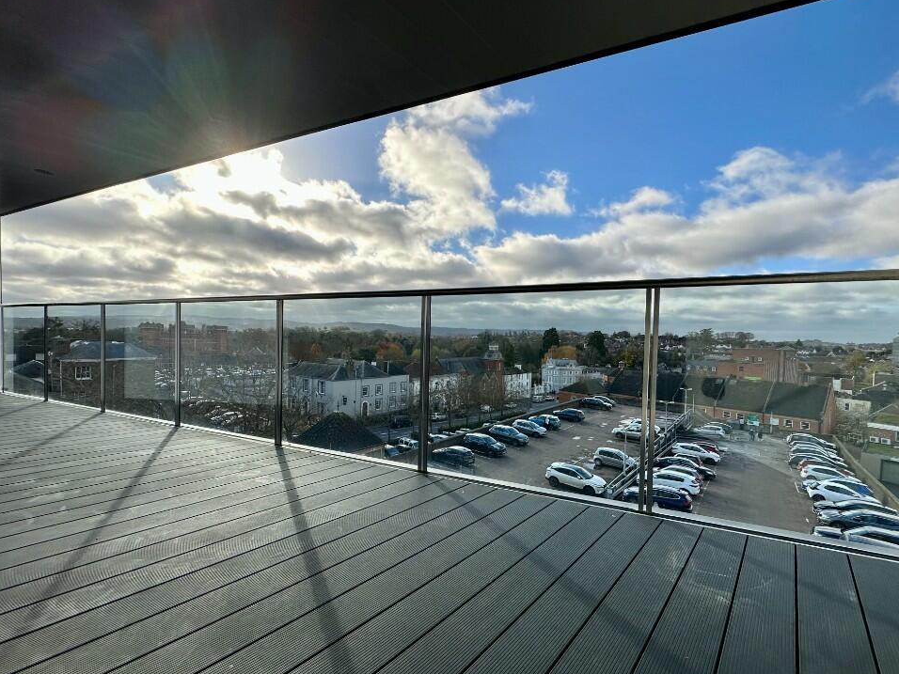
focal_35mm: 15
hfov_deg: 98.2
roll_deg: -0.8
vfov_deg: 81.7
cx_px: 448
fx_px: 390
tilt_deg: -2.2
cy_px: 351
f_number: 2.2
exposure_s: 1/2053
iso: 50
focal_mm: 2.22
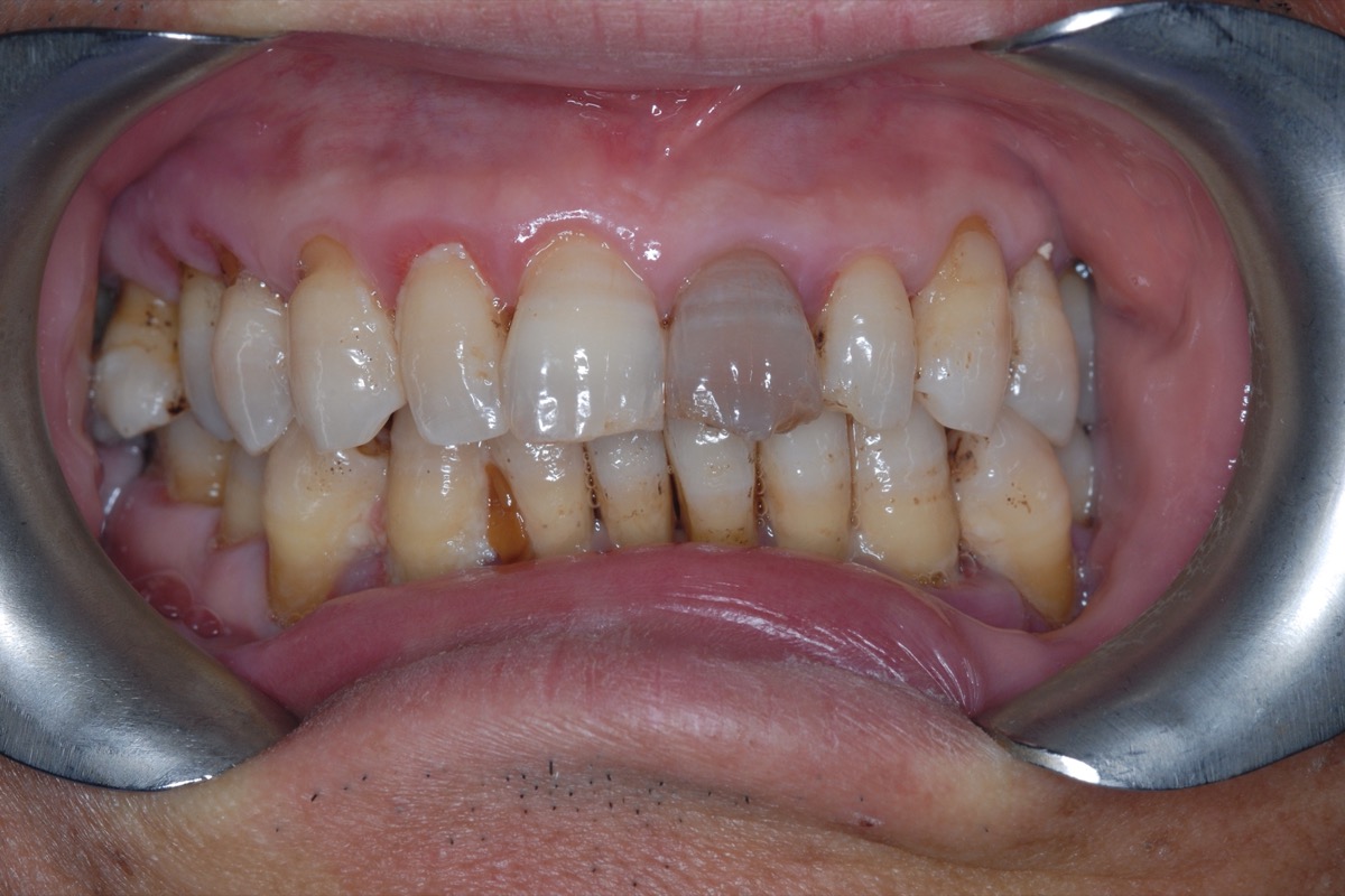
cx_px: 672
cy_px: 448
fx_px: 5884
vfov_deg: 8.7
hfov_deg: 13.0
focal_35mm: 158
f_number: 22
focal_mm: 105
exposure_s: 1/250
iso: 250
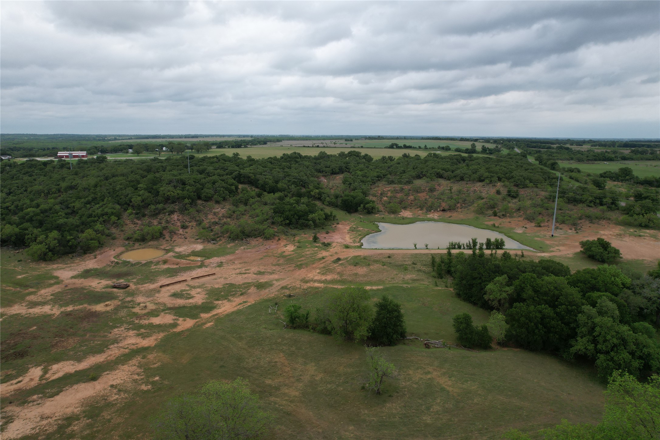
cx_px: 330
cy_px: 220
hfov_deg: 78.6
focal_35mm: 22
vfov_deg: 57.2
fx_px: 403
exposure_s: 1/1500
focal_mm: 8.38
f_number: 2.8
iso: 110
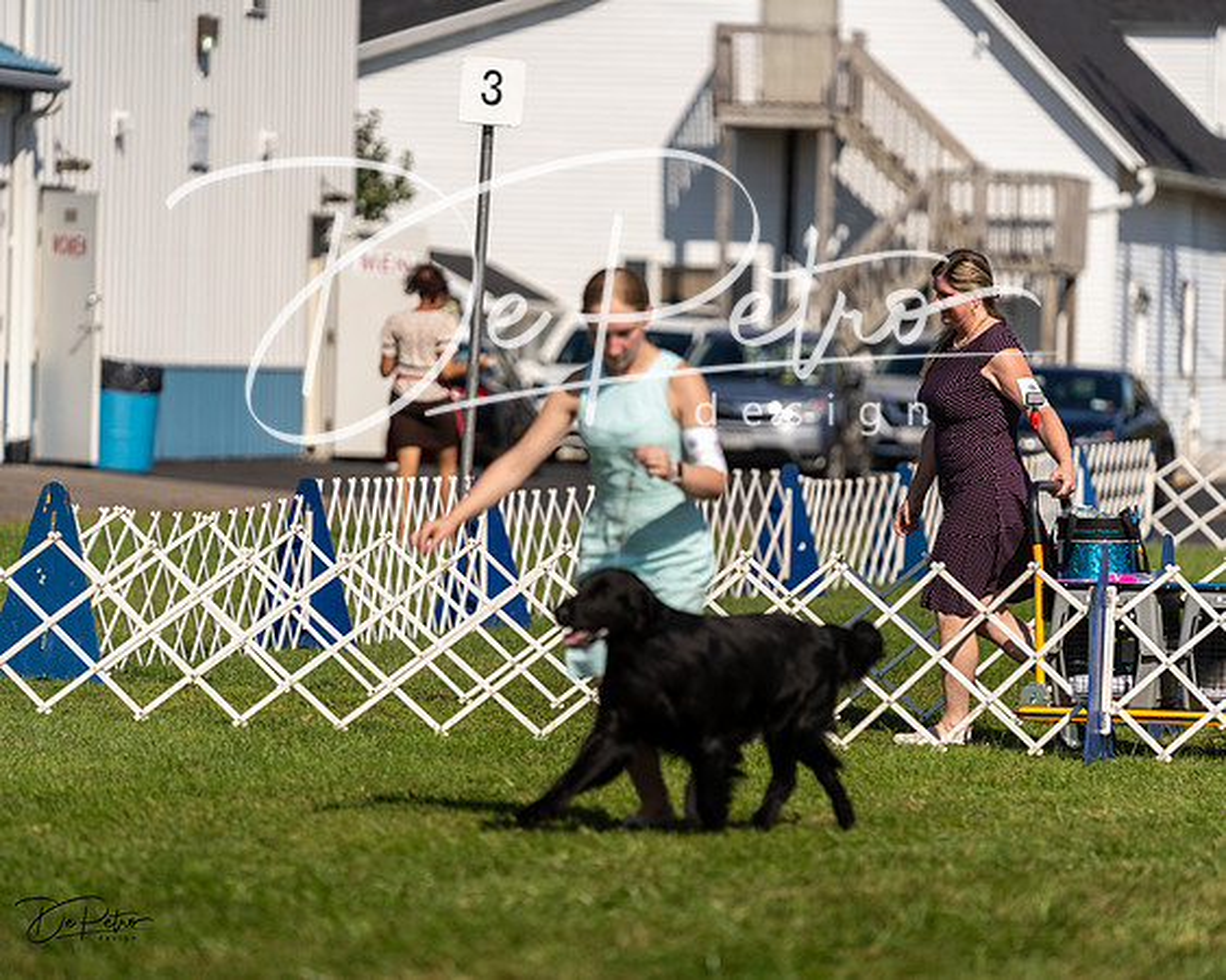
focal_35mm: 225
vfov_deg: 6.9
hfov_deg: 8.6
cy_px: 490
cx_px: 613
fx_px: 8170
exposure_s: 1/2500
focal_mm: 200
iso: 100
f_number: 3.2
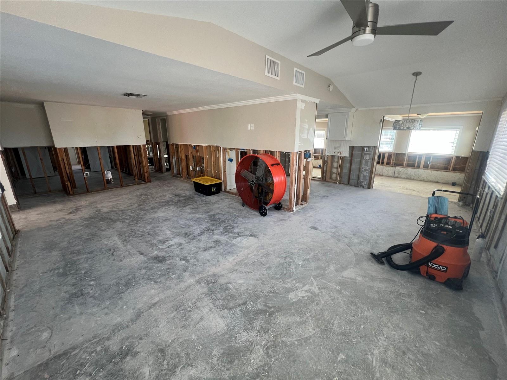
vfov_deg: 89.9
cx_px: 254
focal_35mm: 13
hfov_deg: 106.2
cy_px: 190
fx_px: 190
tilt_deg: -16.4
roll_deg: -0.5
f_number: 1.8
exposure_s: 1/99
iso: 80
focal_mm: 1.57
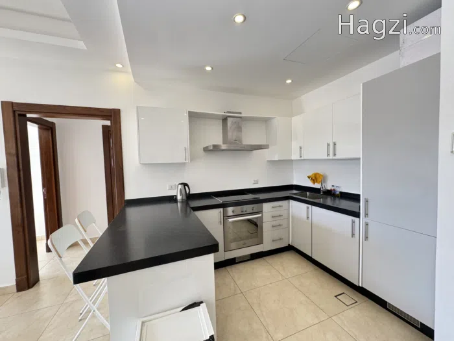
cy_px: 170
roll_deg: +1.0
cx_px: 227
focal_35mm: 14
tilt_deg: -2.4
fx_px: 184
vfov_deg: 85.7
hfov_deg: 102.1
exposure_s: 1/99
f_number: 2.2
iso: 160
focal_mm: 2.22
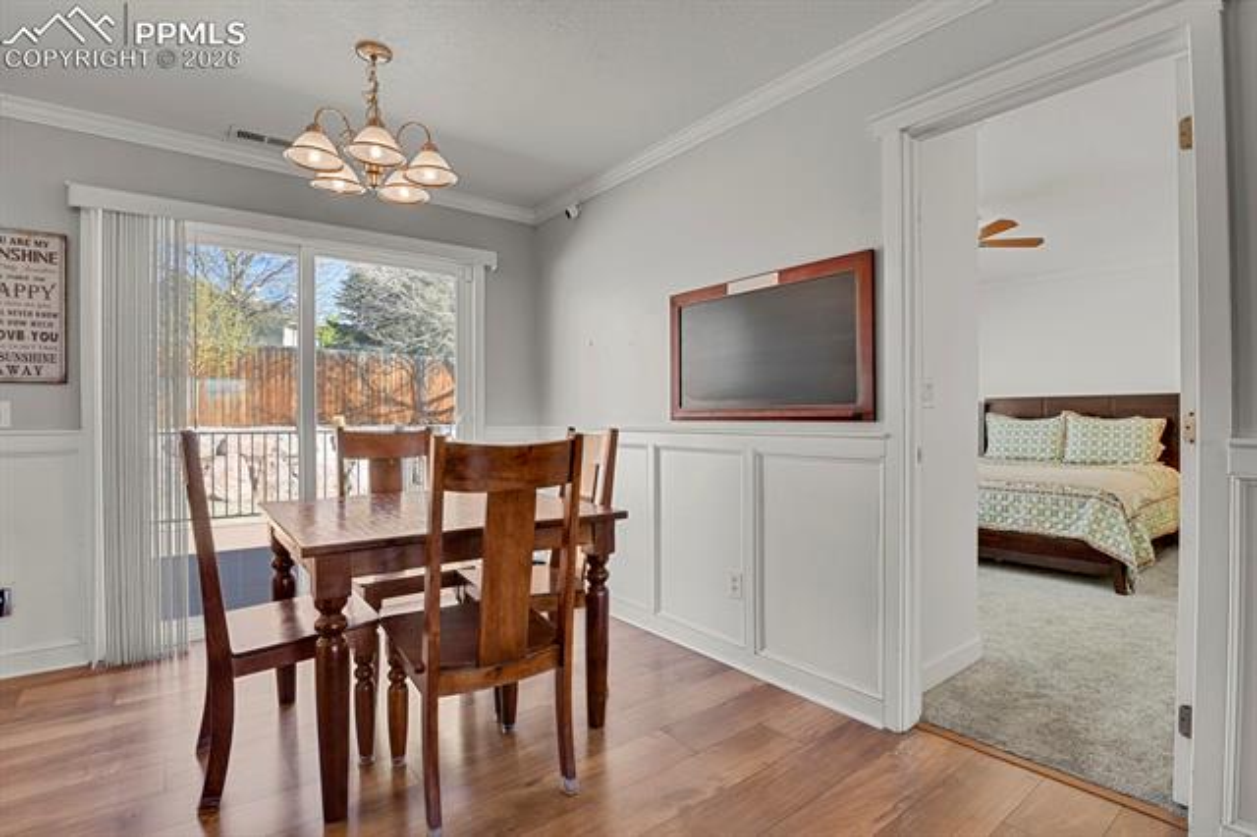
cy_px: 418
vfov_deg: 70.4
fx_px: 593
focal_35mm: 17
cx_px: 628
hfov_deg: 93.3
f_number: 8
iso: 250
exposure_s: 1/1.25
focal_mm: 17
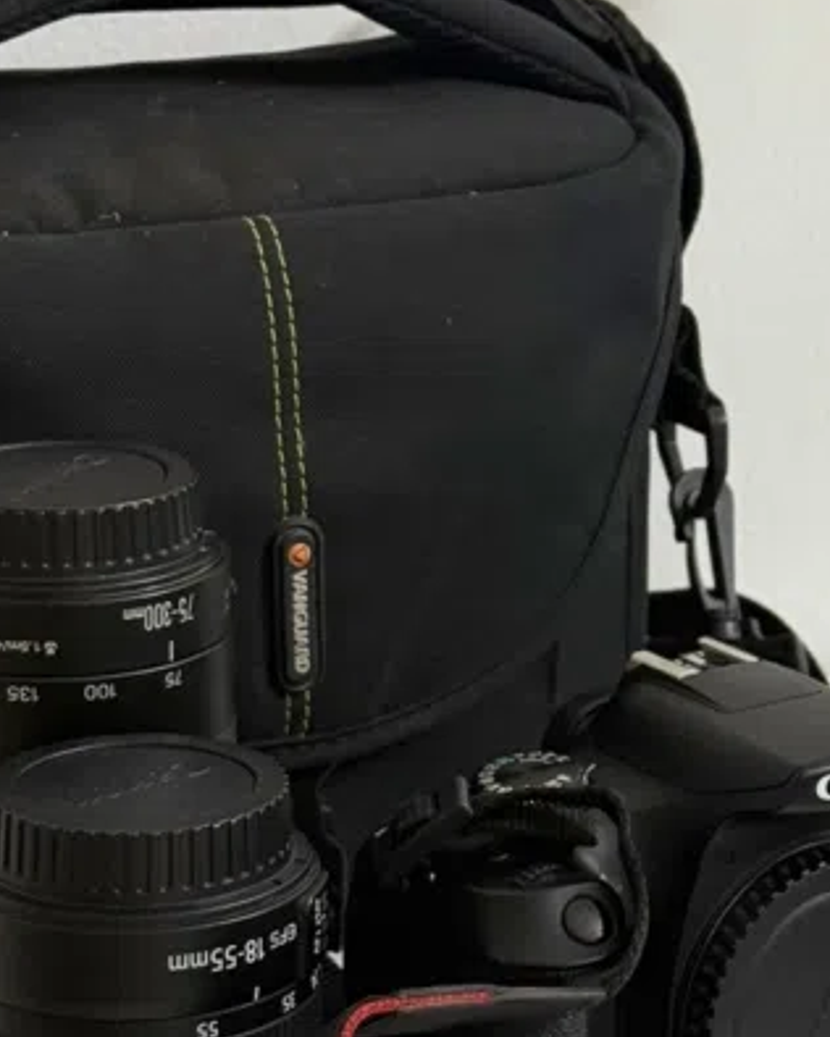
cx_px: 746
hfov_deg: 19.8
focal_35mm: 76
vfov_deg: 25.1
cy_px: 504
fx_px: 2334
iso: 250
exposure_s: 1/60
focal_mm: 6.76
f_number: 1.78
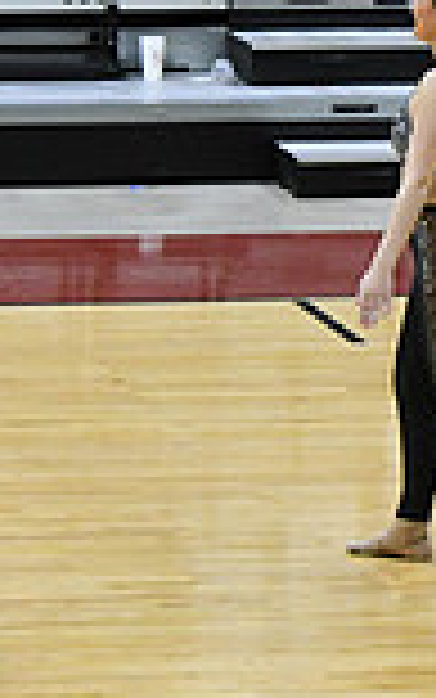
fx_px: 7598
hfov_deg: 3.2
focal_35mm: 400
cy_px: 295
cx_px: 1218
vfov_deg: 5.3
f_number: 4
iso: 5000
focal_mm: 70
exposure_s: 1/400
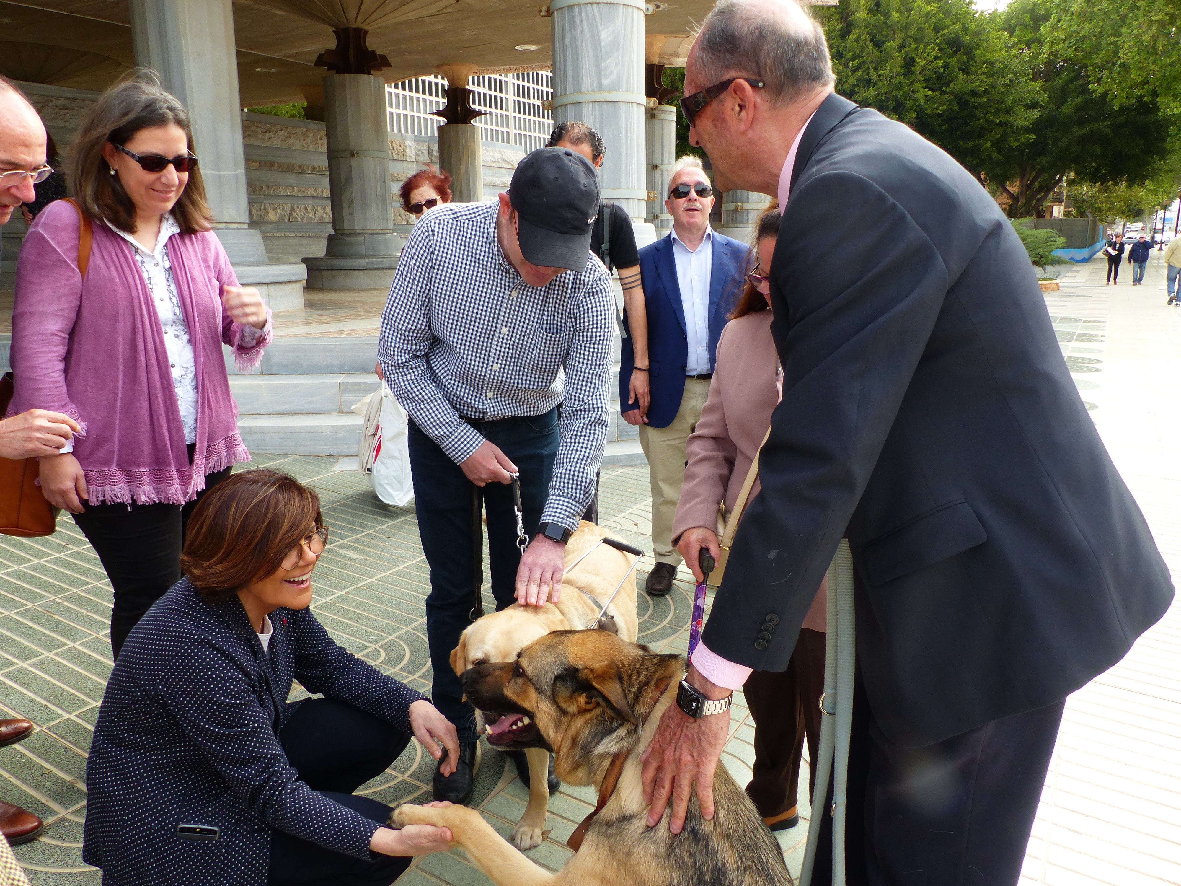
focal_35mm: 25
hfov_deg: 69.4
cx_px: 590
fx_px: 853
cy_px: 443
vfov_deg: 54.9
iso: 100
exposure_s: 1/125
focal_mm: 4.5
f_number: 4
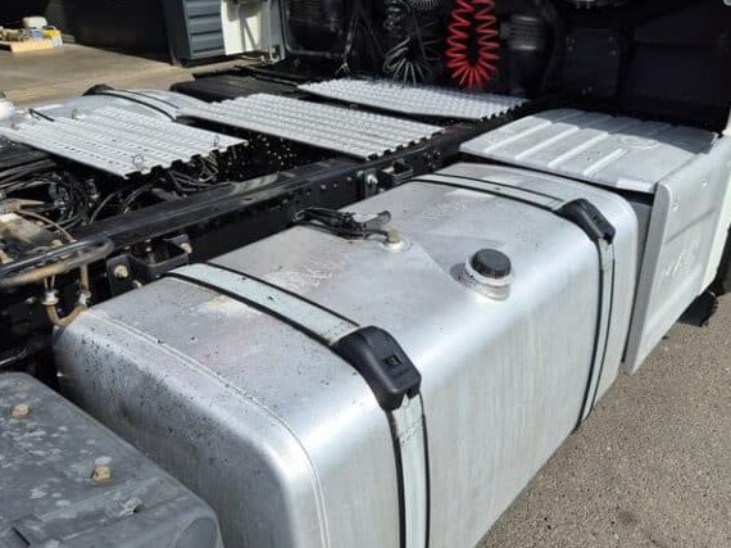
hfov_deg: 58.0
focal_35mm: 31
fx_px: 654
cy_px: 273
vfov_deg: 45.4
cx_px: 433
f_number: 1.8
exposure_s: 1/2640
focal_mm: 5.4
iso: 25
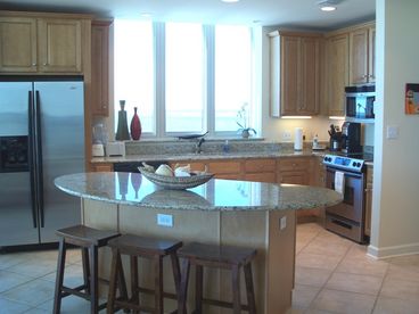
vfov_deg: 38.7
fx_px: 448
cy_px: 157
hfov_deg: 50.1
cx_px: 210
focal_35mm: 37
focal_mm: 7.8
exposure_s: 1/60
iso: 80
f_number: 2.8
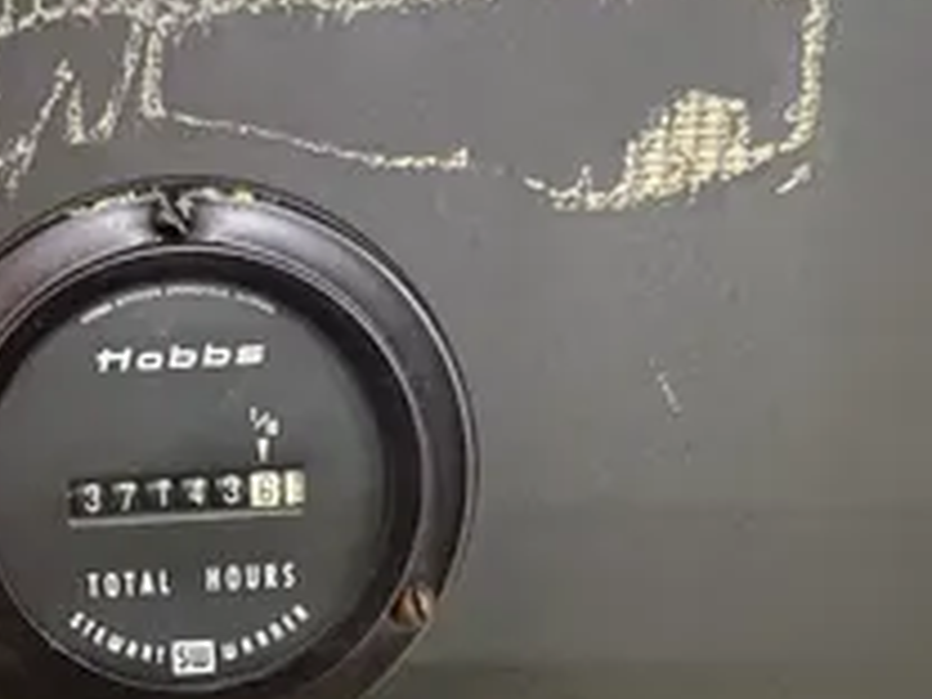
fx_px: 1292
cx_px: 108
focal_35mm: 48
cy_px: 596
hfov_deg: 37.3
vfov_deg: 29.3
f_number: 1.6
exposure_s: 1/15
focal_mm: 5.1
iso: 1600
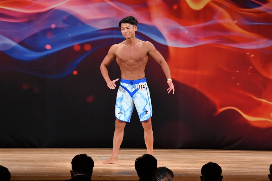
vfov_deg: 6.3
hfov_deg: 9.5
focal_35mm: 217
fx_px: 1639
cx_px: 136
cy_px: 90
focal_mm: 145
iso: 3200
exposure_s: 1/400
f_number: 5.6
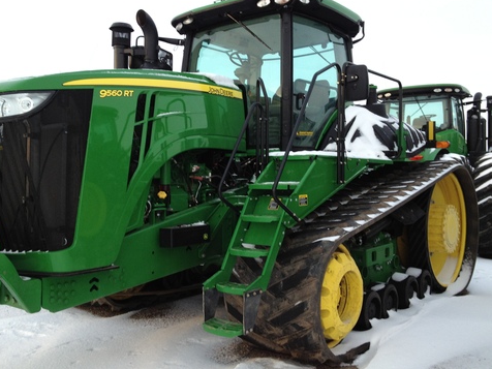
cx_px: 239
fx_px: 569
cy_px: 162
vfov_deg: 35.9
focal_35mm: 40
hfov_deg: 46.8
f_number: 2.4
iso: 64
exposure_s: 1/120
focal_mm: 4.28
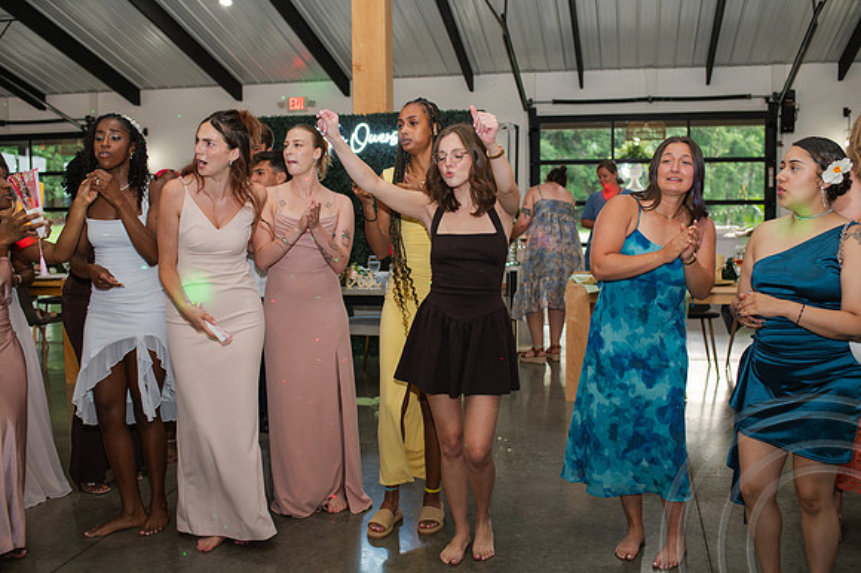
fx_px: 898
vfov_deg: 35.4
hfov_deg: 51.2
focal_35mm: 38
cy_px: 266
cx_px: 435
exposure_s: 1/200
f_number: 3.2
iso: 800
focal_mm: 35
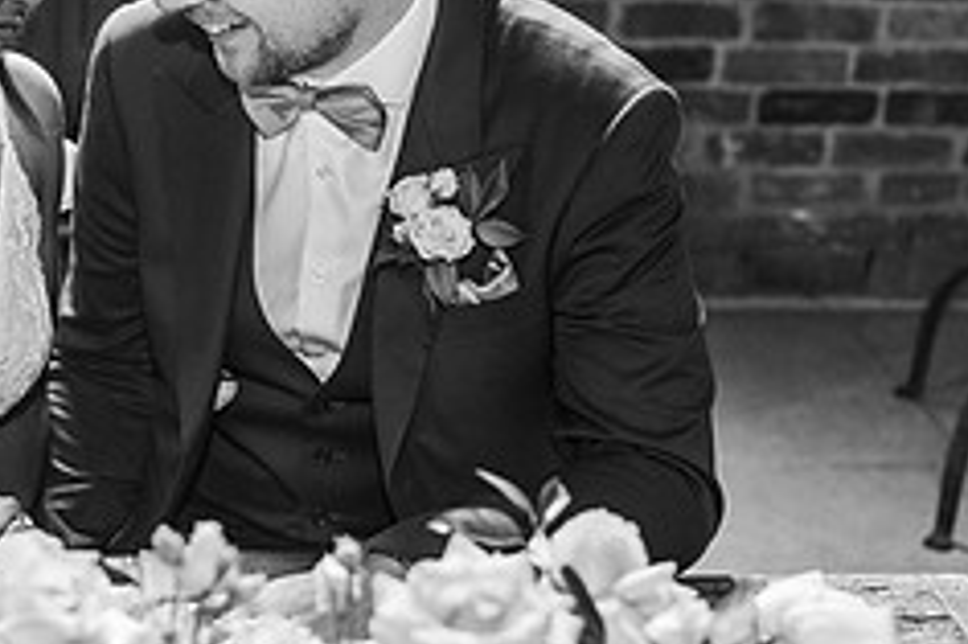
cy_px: 353
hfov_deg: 23.2
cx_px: 156
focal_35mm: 86
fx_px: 2311
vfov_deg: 15.9
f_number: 2.2
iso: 1000
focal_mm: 35
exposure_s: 1/200
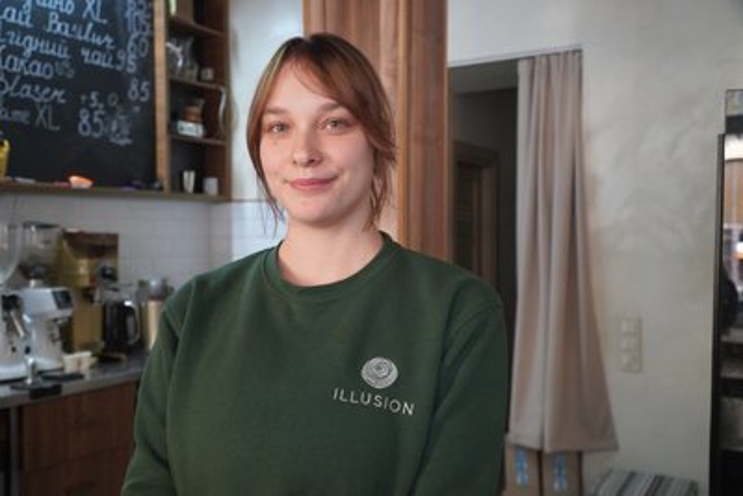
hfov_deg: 57.2
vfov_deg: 40.0
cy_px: 248
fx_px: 681
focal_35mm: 33
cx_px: 372
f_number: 4
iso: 2500
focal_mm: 22
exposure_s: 1/160
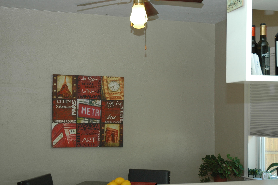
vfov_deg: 23.0
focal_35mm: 59
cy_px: 96
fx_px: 455
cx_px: 146
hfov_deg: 34.0
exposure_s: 1/60
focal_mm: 34
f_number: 5
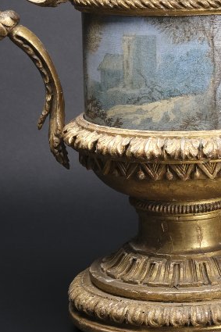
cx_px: 330
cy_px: 137
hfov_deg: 10.2
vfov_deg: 15.8
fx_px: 1198
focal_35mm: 130
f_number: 8
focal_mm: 30.8
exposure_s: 1/250
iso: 250
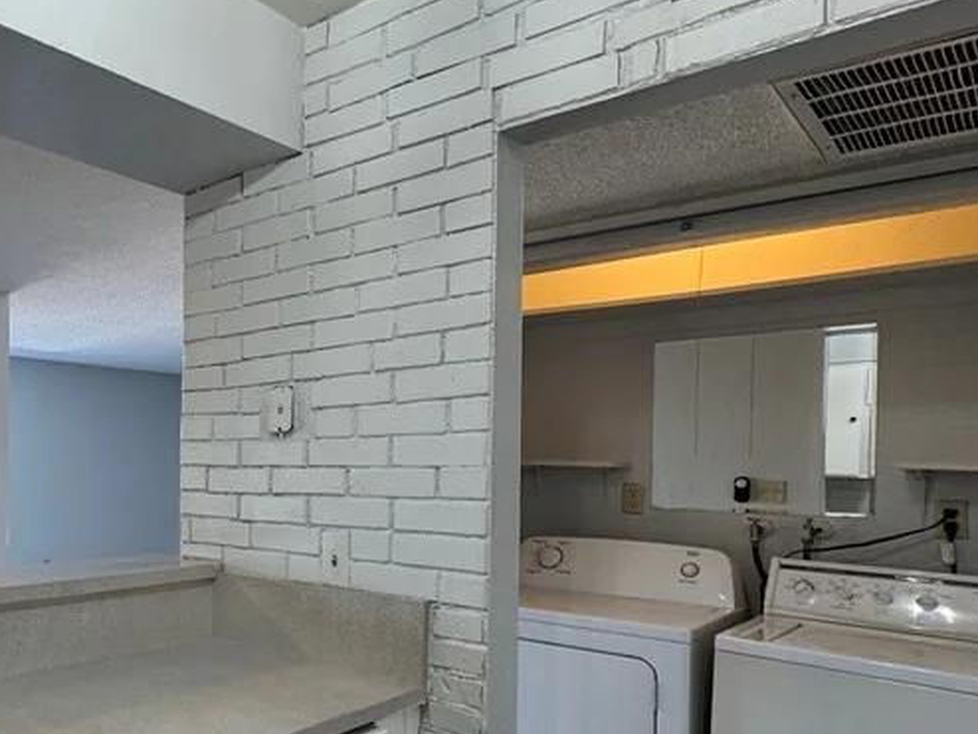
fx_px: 820
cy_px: 465
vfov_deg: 47.8
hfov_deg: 55.1
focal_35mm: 29
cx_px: 133
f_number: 2.2
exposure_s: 1/120
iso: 200
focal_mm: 2.22
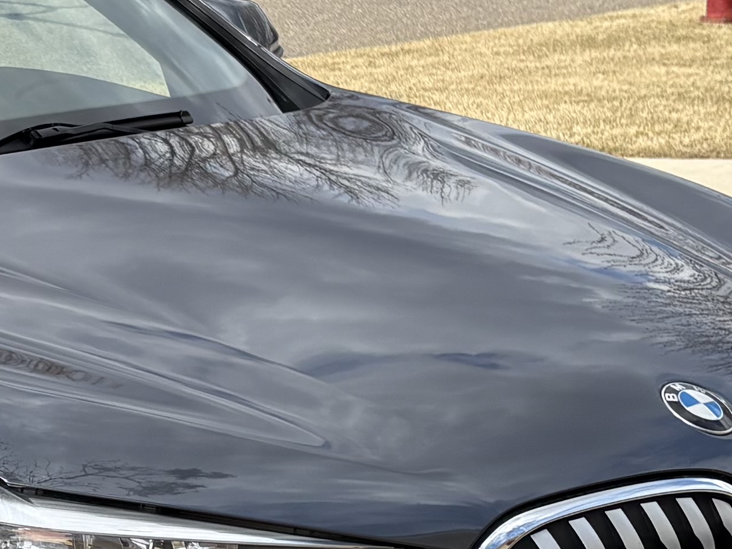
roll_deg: +1.2
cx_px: -185
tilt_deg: -14.9
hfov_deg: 15.9
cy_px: 398
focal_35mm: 118
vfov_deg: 12.5
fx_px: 2495
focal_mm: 5.96
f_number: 1.6
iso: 50
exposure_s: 1/2283
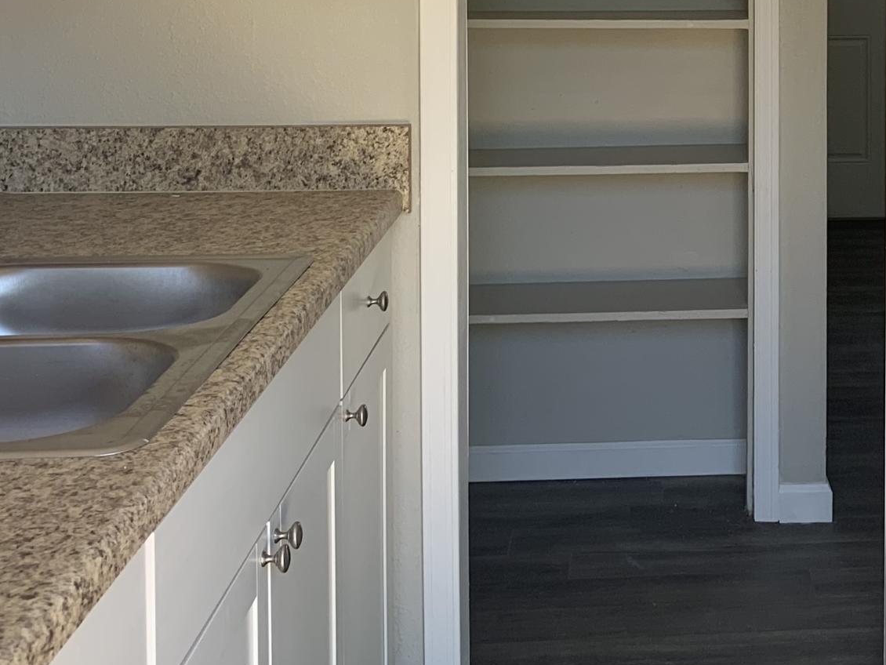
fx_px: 1766
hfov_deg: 26.9
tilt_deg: -3.9
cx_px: 837
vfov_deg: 20.7
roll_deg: -1.1
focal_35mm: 69
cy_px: 20
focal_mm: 4.25
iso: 50
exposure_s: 1/121
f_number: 1.8
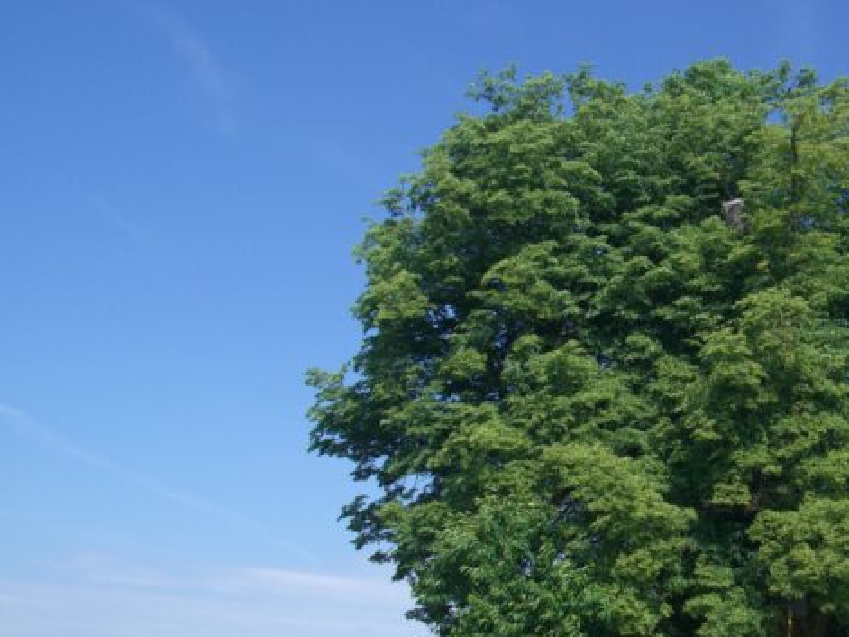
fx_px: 1520
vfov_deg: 23.6
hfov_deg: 30.4
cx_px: 687
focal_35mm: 62
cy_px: 415
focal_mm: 7.9
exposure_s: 1/250
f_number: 5.6
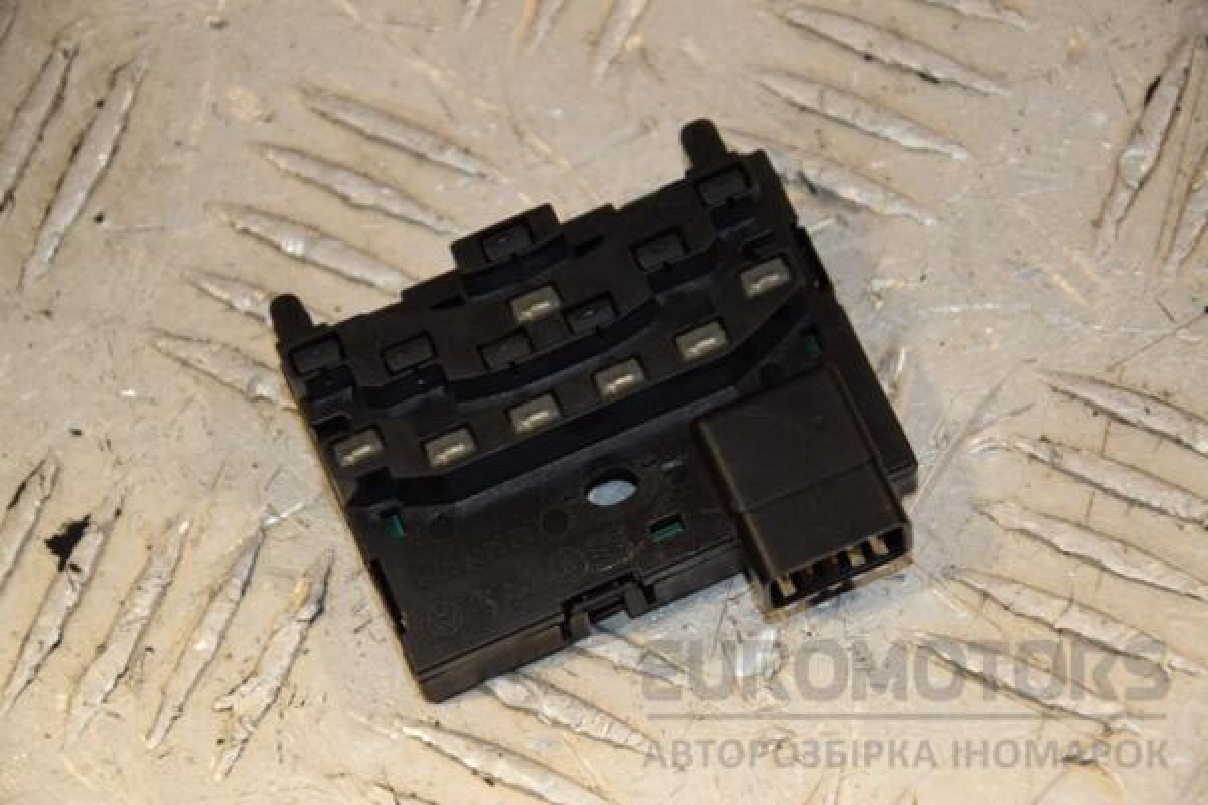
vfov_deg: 8.7
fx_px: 5285
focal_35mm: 158
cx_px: 604
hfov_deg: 13.0
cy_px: 402
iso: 800
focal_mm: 105
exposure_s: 1/200
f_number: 6.3
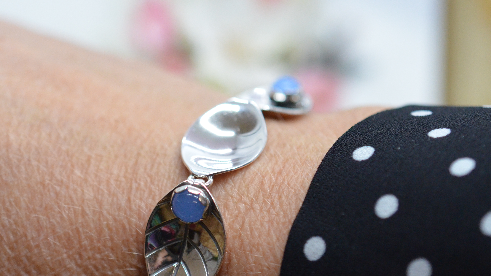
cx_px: 192
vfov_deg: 12.7
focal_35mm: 95
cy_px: 208
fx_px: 1237
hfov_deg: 22.4
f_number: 4
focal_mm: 40
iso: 2500
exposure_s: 1/1600
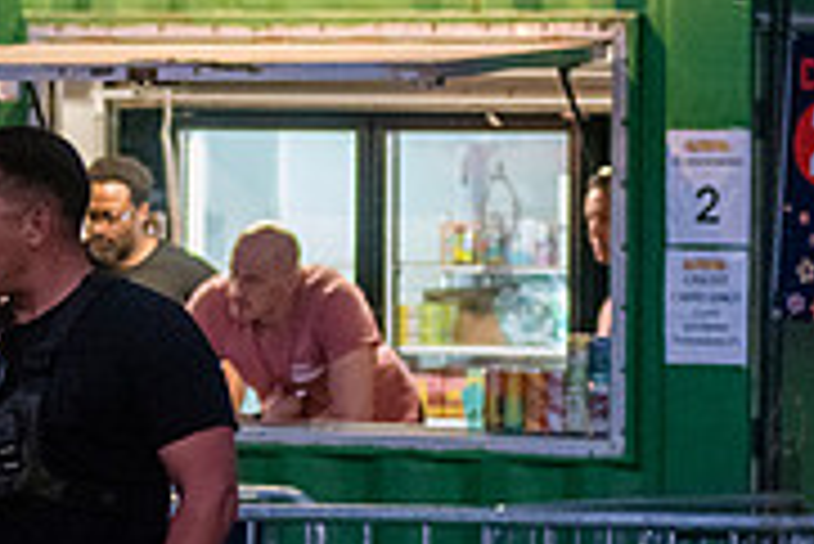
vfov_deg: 5.0
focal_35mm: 276
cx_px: -85
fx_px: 6245
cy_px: 456
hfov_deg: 7.4
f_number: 3.5
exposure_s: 1/250
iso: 6400
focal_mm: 86
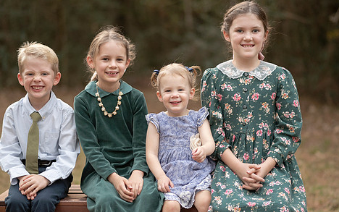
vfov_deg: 11.3
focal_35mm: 116
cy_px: 107
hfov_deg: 18.0
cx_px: 167
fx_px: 1072
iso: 500
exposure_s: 1/640
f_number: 1.8
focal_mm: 85
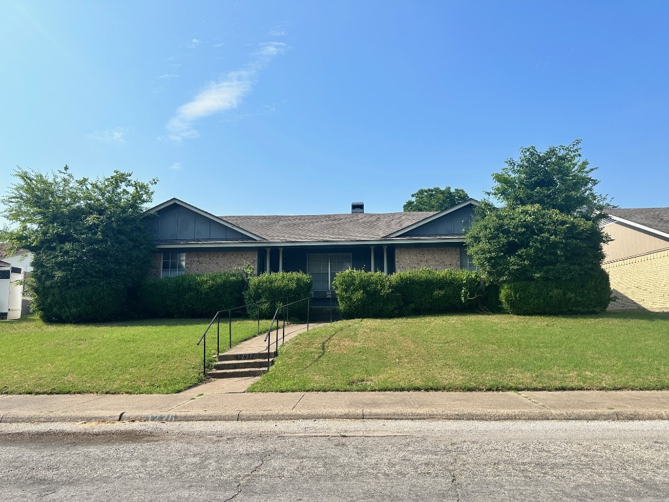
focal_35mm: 24
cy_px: 251
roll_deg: +1.1
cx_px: 334
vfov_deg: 56.8
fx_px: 464
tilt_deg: +7.2
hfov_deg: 71.6
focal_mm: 6.86
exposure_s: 1/4545
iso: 80
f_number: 1.78
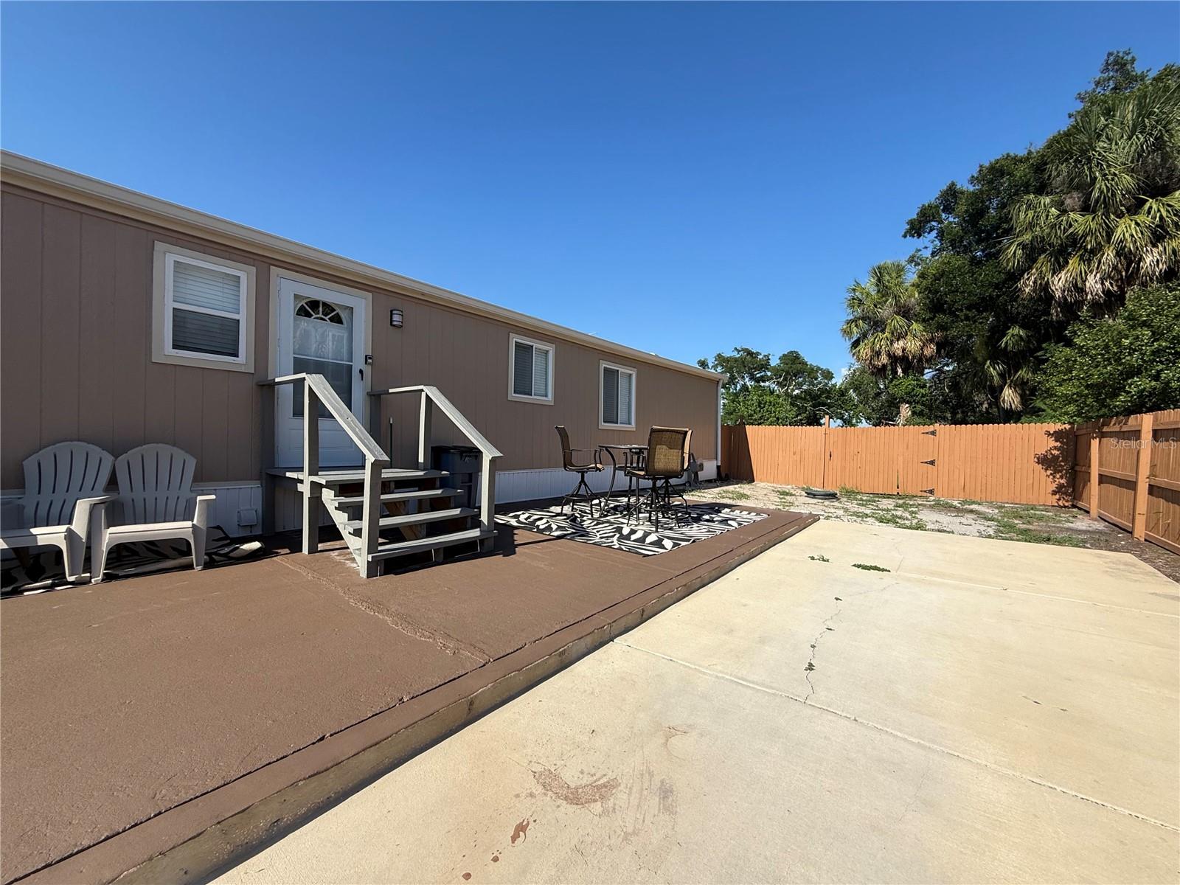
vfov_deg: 85.7
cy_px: 442
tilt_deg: +0.8
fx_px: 477
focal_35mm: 14
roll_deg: -0.9
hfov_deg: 102.1
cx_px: 590
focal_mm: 2.22
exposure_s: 1/1848
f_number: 2.2
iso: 50
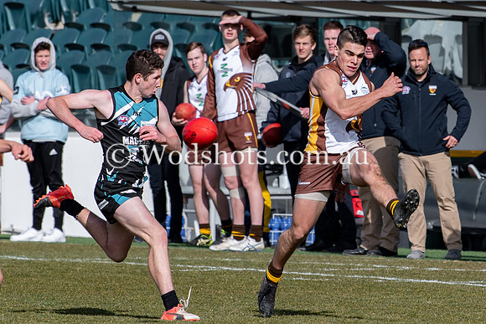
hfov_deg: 2.6
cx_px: 387
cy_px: 131
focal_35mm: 799
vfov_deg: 1.7
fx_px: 10786
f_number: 4
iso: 140
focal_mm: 200
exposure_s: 1/2000
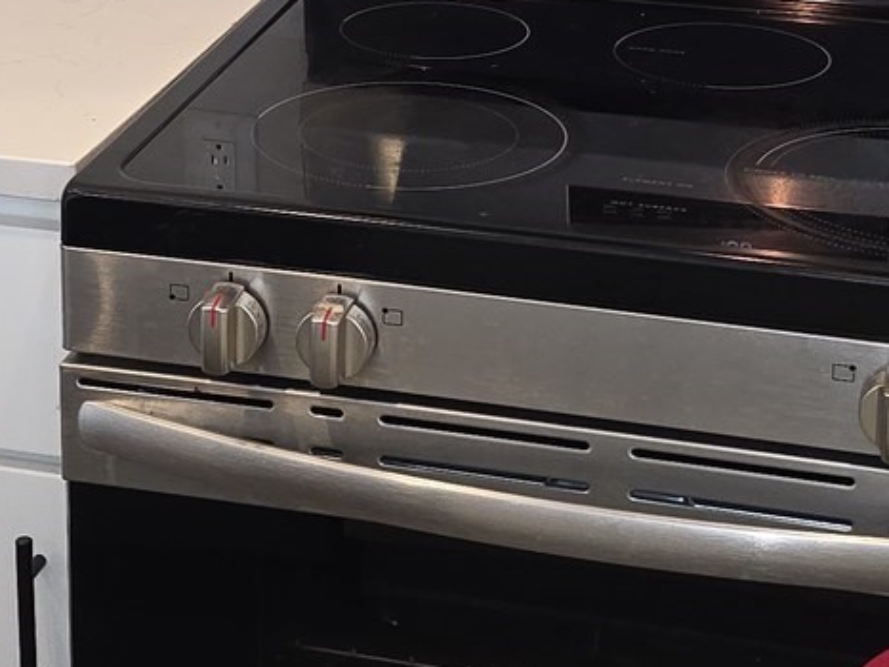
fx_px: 2595
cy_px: -86
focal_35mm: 101
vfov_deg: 14.3
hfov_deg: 19.4
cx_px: 311
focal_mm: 6.25
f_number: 1.7
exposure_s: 1/40
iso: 100
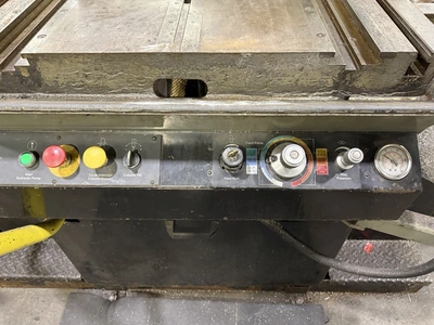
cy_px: 162
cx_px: 217
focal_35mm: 24
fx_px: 301
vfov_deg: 56.8
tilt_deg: -47.0
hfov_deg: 71.6
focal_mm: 6.76
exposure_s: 1/40
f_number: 1.78
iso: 640
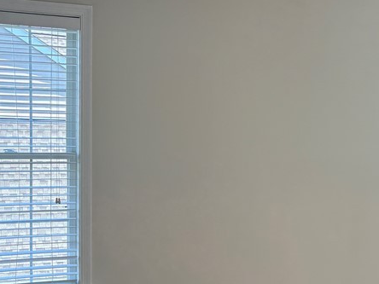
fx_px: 657
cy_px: 162
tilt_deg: -3.7
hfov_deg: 31.2
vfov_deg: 24.4
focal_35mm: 60
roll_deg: -0.8
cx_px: 311
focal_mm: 5.96
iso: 64
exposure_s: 1/375
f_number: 1.6
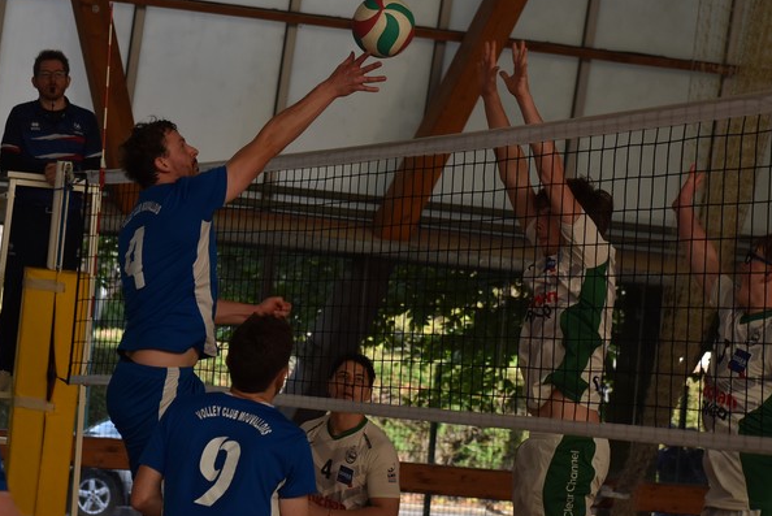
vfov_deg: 8.0
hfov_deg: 12.0
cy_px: 193
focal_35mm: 172
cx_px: 264
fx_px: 3684
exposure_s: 1/1000
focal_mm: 85
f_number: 4.8
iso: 500
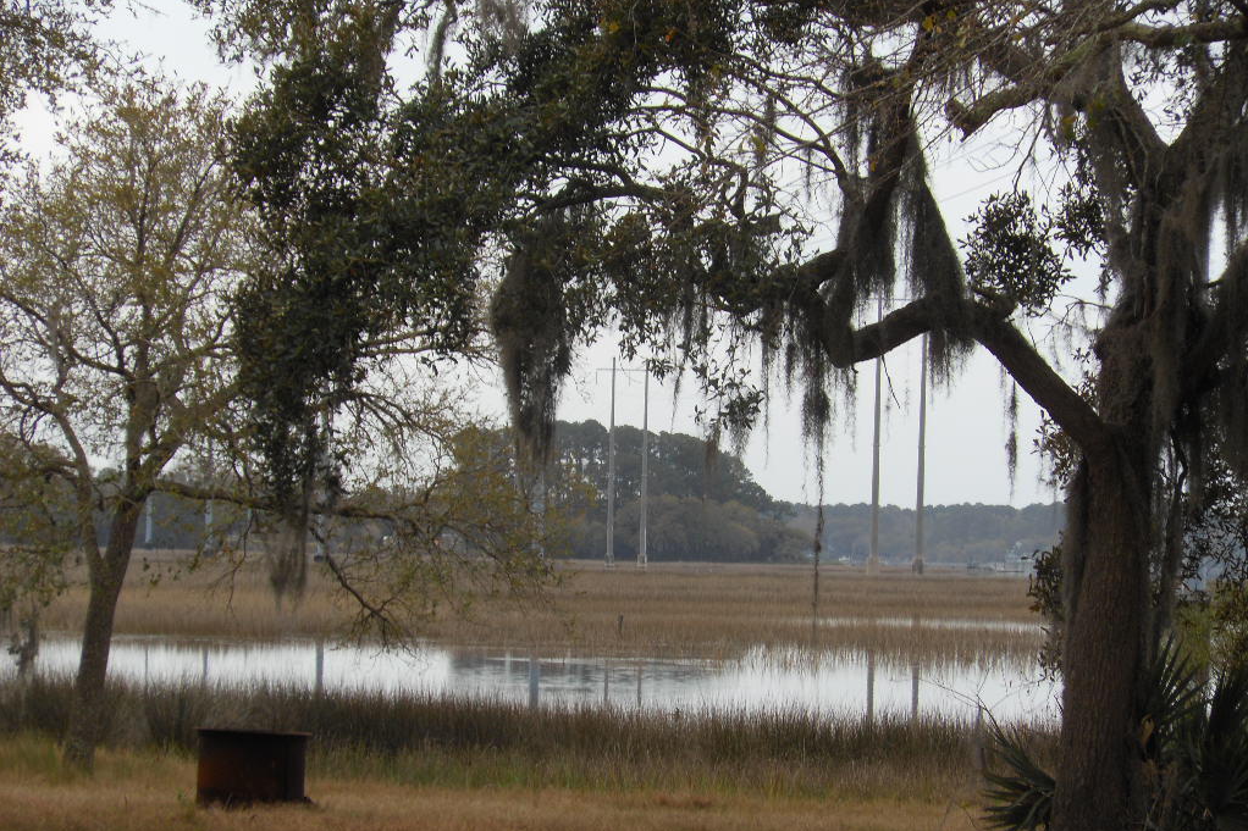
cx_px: 624
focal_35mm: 147
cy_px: 465
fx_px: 5095
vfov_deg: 9.3
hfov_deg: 14.0
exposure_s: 1/160
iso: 80
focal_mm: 25.3
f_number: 5.5
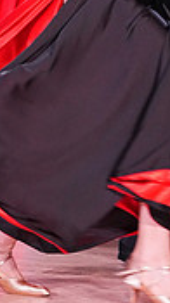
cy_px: -90
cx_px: 164
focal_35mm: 302
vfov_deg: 7.1
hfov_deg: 4.0
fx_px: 2428
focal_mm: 87
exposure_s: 1/250
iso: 3200
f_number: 4.5
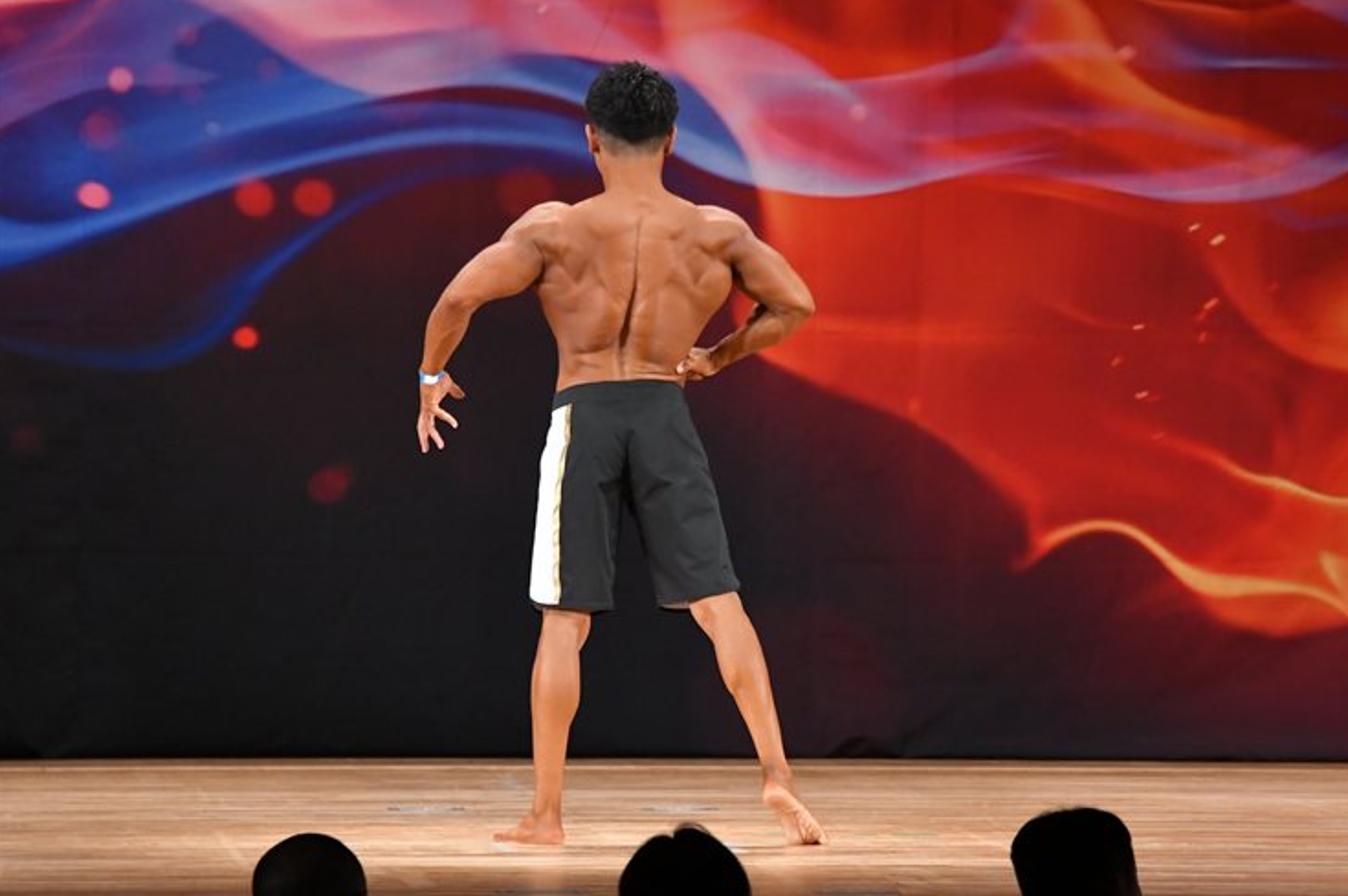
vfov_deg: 5.4
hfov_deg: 8.1
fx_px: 9467
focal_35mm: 253
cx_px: 700
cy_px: 451
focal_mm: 160
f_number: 5.6
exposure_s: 1/400
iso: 3200
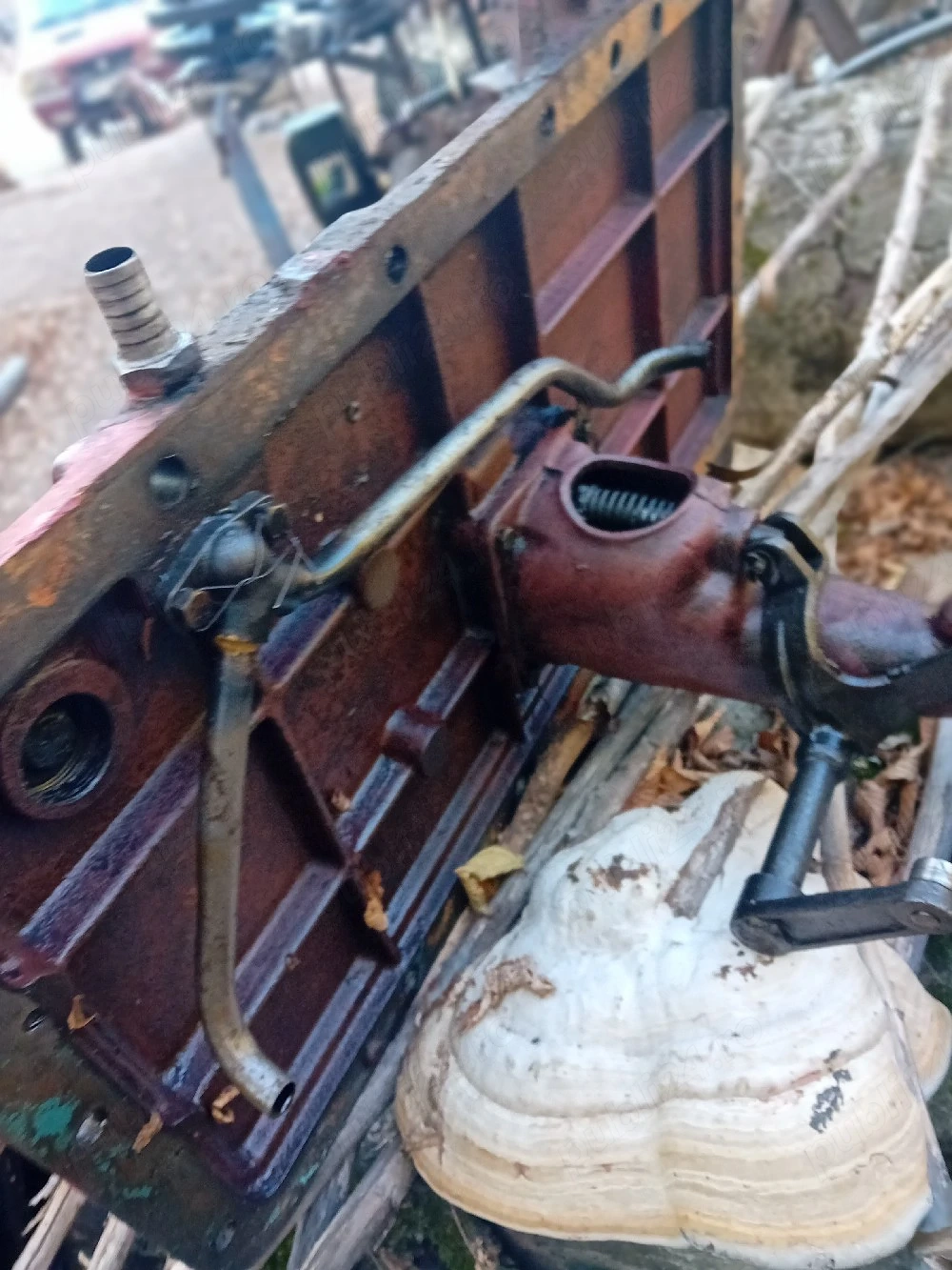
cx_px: 476
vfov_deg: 63.4
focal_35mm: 28
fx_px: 1027
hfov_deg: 49.8
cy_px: 635
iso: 500
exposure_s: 1/25.1
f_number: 2.8
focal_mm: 3.38
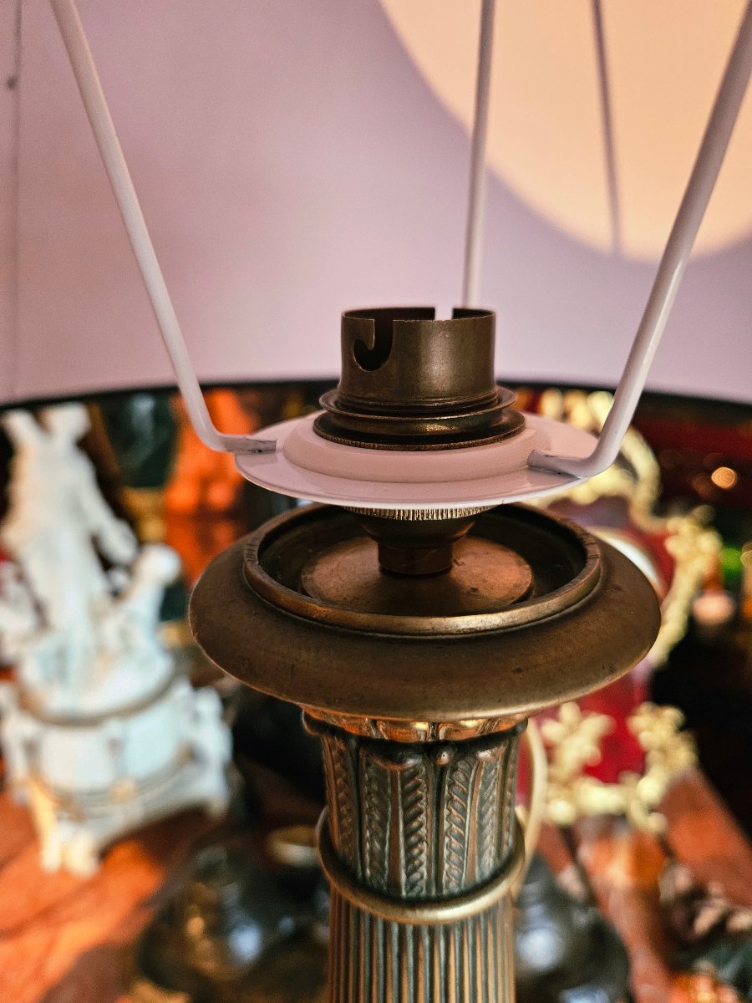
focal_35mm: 23
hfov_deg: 58.9
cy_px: 502
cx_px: 376
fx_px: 666
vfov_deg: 73.9
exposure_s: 1/25
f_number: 1.8
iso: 640
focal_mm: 5.4
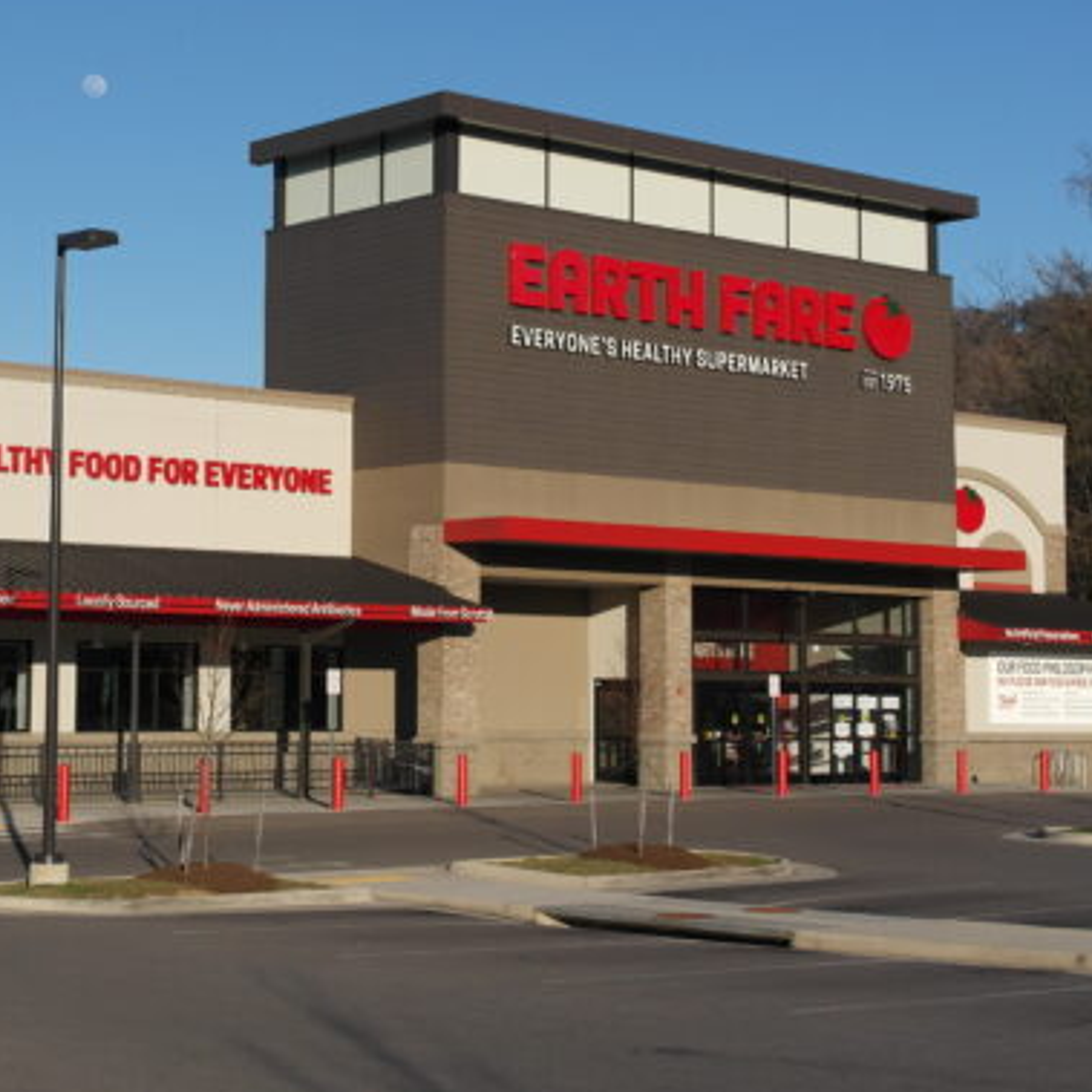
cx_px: 288
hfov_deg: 27.4
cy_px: 398
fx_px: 2213
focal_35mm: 62
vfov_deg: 27.6
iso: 100
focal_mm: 24
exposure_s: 1/320
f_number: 7.1
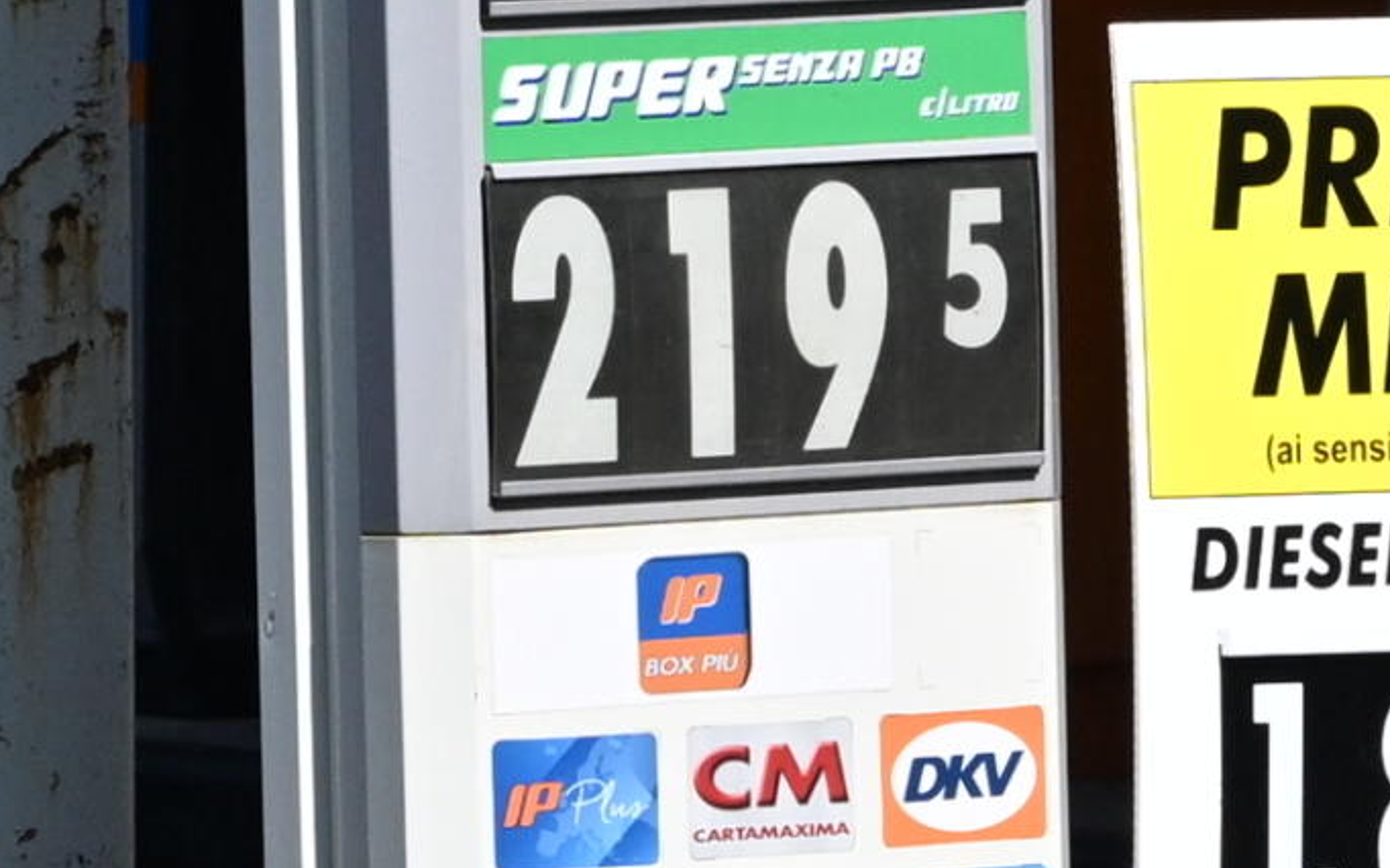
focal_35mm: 826
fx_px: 31285
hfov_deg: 2.5
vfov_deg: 1.6
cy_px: -513
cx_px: 1710
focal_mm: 120
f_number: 8
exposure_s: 1/1600
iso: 400
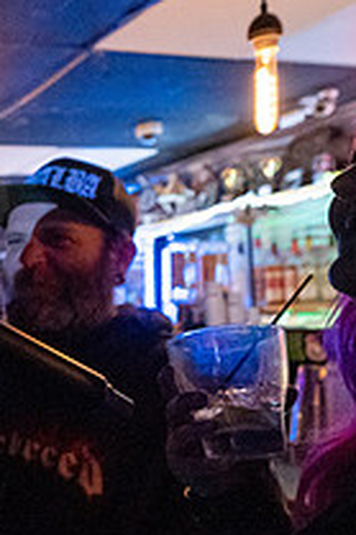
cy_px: 280
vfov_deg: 43.6
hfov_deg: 22.8
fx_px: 669
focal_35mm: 45
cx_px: -209
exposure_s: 1/250
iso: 3200
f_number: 2.8
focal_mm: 14
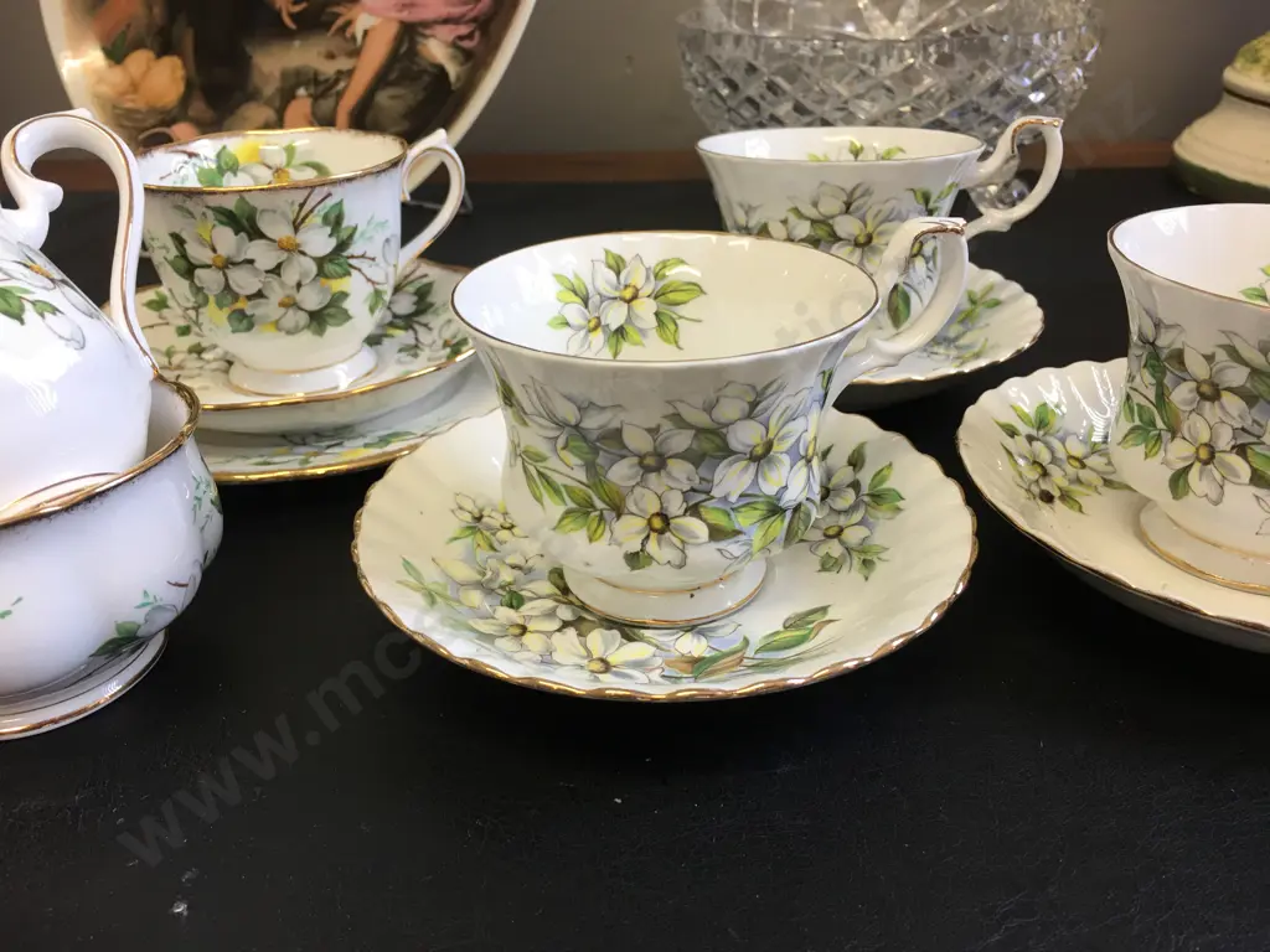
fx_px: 1064
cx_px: 635
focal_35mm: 29
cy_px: 476
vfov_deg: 48.2
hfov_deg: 61.7
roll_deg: -0.1
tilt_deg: -25.9
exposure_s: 1/33
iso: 40
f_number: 2.2
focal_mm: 4.15
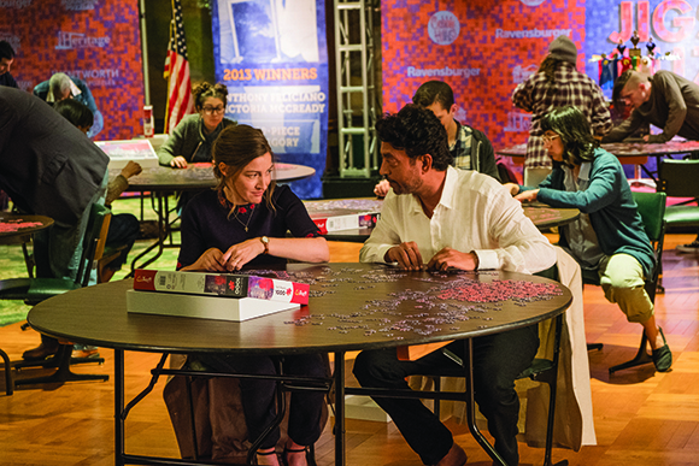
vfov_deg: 16.5
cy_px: 233
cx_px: 350
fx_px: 1612
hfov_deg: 24.5
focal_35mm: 83
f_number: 4
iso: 3200
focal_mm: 55
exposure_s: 1/60
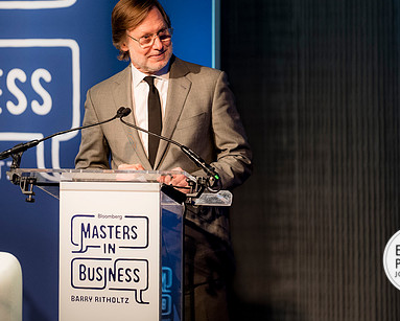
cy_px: 117
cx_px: 185
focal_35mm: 219
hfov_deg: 8.8
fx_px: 2595
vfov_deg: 7.1
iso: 2000
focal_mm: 145
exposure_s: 1/160
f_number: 2.8
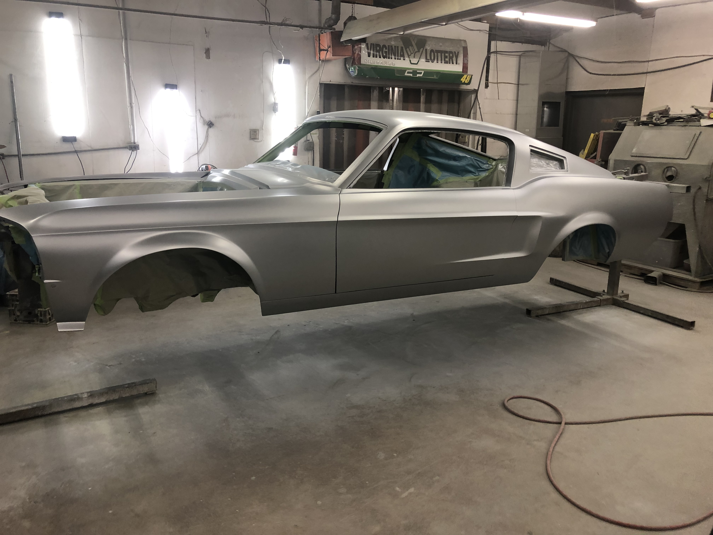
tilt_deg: -14.1
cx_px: 356
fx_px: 577
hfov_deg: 63.4
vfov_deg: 49.7
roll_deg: -1.7
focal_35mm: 28
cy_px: 268
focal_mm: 3.99
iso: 40
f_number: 1.8
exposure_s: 1/30
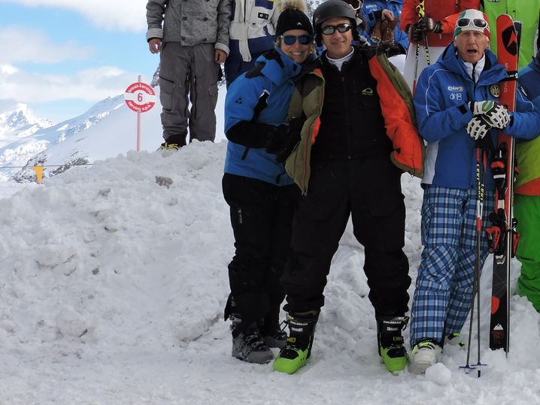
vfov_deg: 18.6
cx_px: 596
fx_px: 1216
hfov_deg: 23.5
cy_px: 38
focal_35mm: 78
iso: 100
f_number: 3.3
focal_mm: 6.2
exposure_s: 1/1000
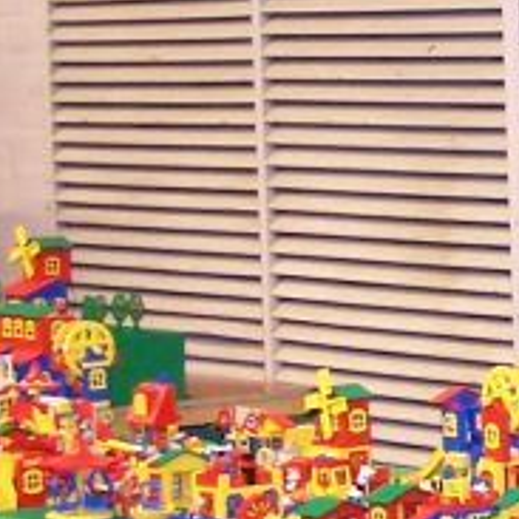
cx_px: 950
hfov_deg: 8.9
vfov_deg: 9.3
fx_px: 3189
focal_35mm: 188
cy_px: 292
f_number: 2.8
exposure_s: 1/6
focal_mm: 6.3
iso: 140
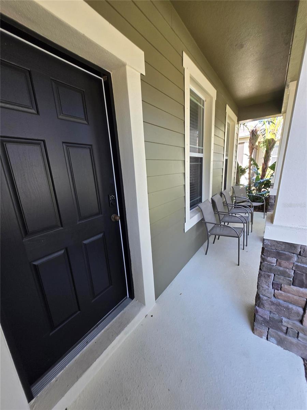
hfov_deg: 89.9
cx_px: 154
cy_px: 205
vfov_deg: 106.2
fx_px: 154
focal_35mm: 13
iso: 64
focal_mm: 1.7
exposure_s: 1/100
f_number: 2.2
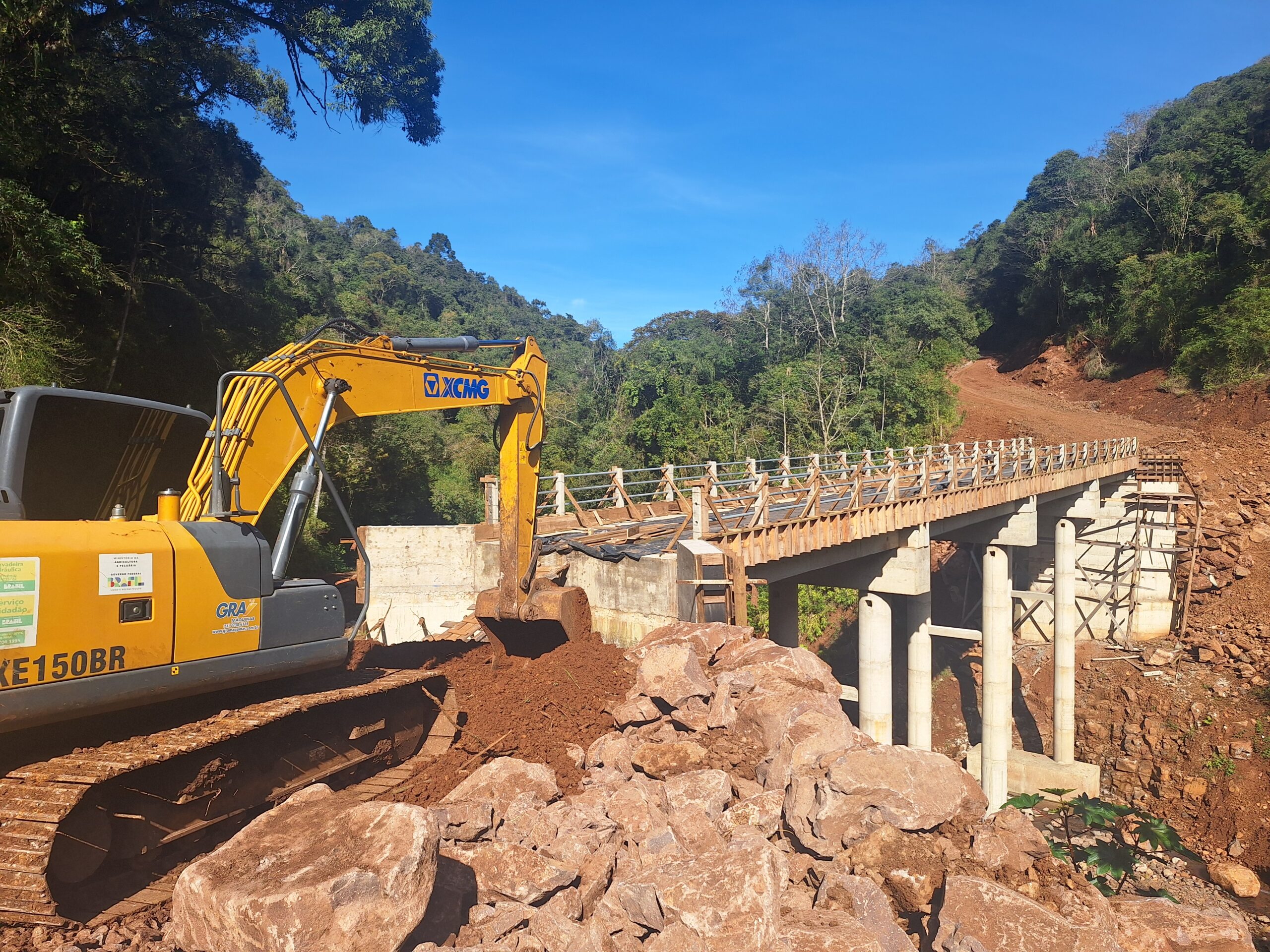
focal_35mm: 23
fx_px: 844
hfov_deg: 73.9
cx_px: 635
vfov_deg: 58.9
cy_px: 476
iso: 40
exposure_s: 1/2049
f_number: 1.8
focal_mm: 5.54
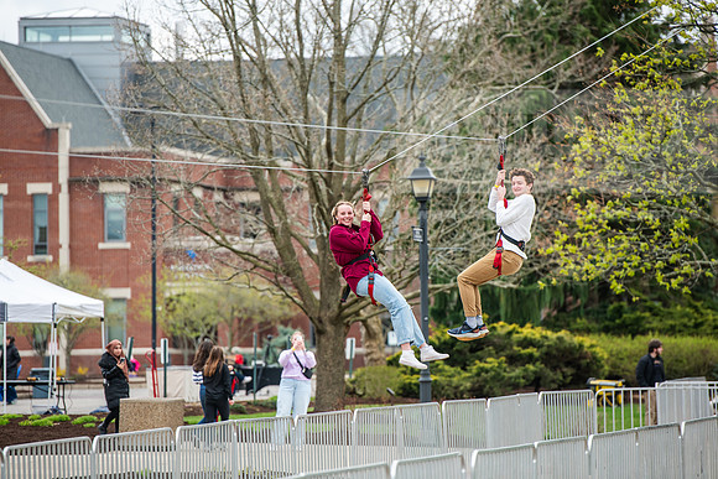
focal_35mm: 200
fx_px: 3990
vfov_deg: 6.9
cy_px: 240
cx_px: 359
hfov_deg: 10.3
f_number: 3.5
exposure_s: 1/640
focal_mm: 200
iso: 200
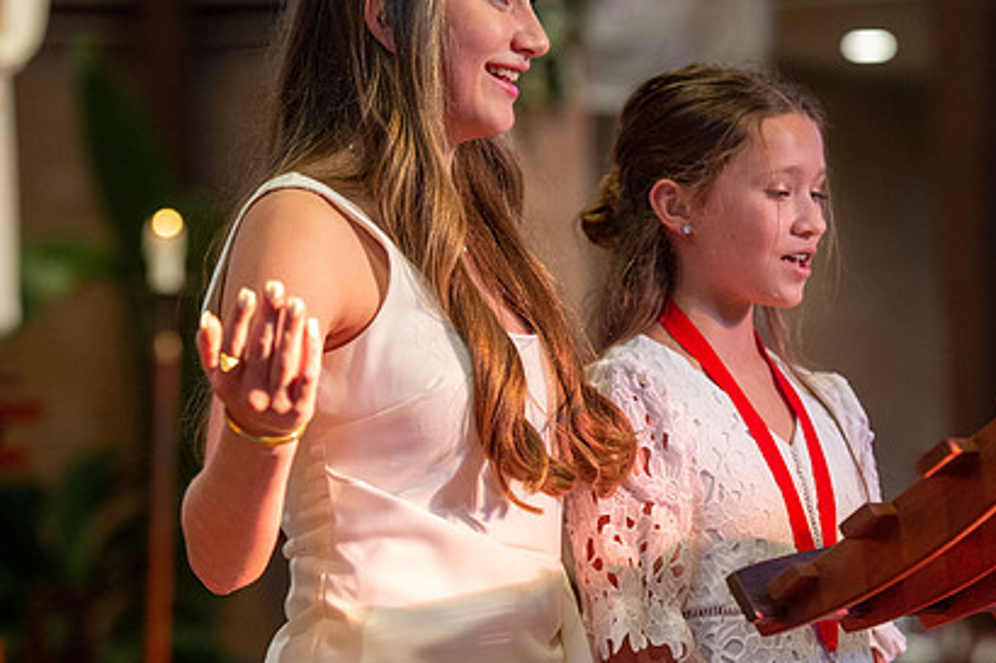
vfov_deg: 8.4
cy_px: 253
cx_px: 666
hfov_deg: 12.5
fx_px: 4535
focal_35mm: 164
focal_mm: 116
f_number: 3.5
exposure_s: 1/250
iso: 3200
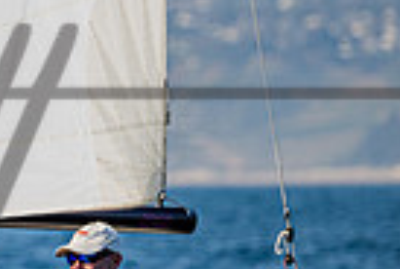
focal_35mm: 1309
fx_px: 14576
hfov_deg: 1.6
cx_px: -299
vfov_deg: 1.1
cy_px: 109
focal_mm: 280
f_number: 5.3
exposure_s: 1/2500
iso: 400
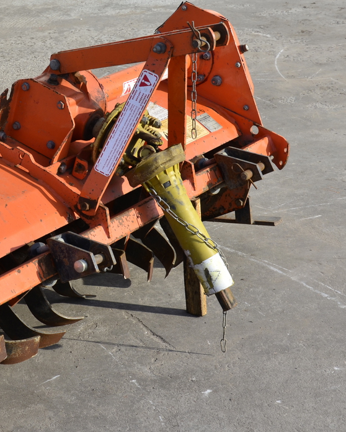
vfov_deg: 19.6
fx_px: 1254
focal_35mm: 98
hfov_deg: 15.5
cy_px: 198
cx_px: 22
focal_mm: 38
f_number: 10
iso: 125
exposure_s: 1/200
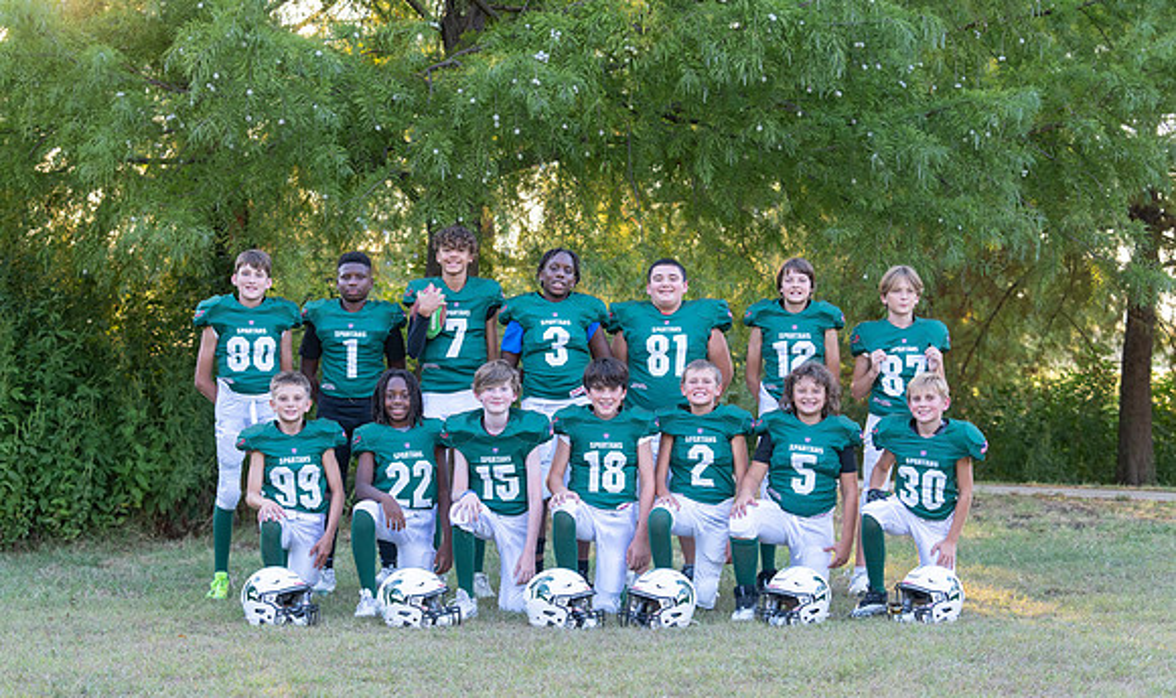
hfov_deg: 26.7
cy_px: 423
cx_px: 541
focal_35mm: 78
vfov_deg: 16.0
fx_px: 2475
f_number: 4
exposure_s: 1/320
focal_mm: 70
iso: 640
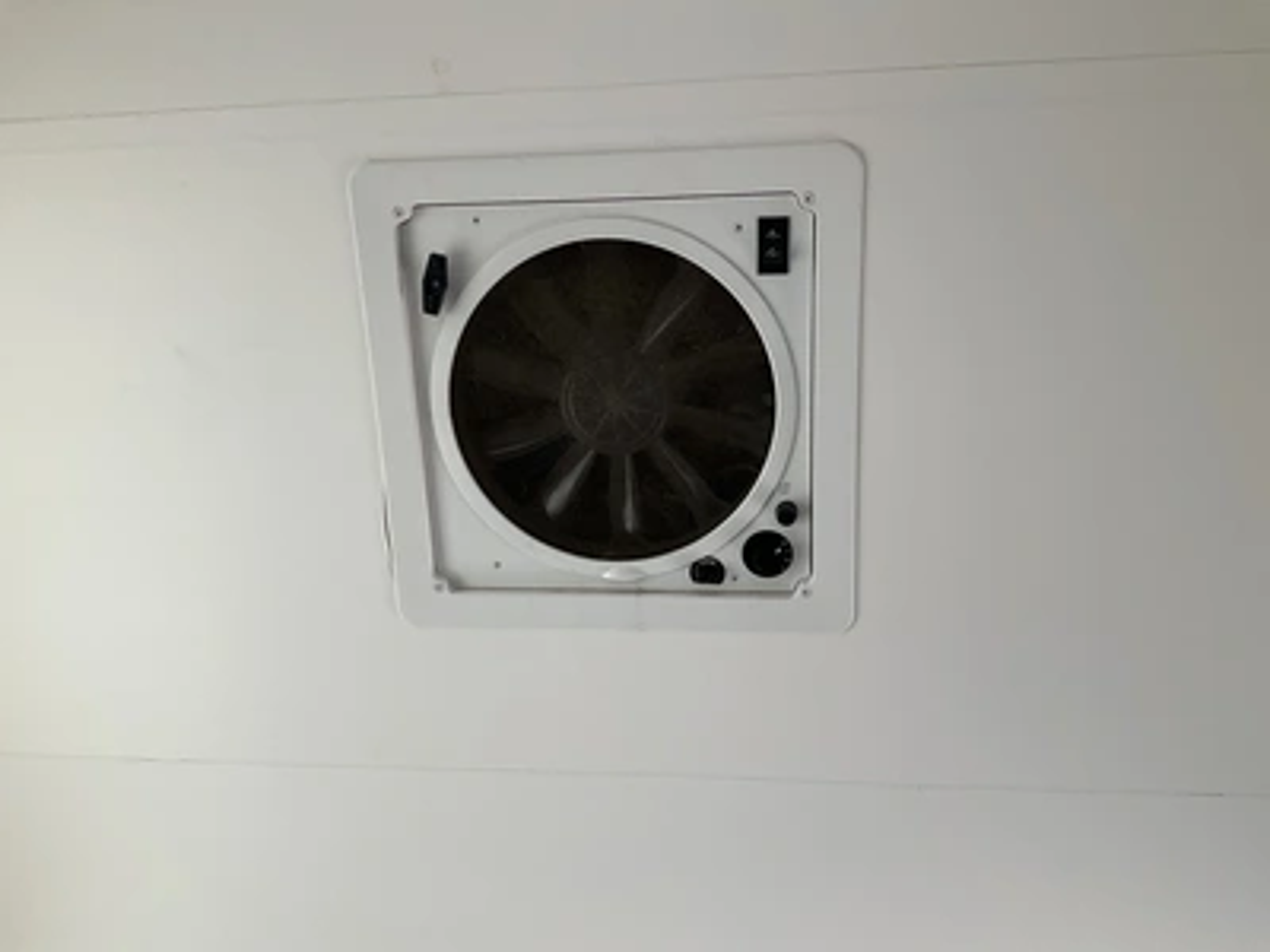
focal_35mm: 29
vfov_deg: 48.2
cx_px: 635
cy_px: 476
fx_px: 1064
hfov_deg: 61.7
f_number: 1.8
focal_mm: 3
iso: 64
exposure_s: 1/116
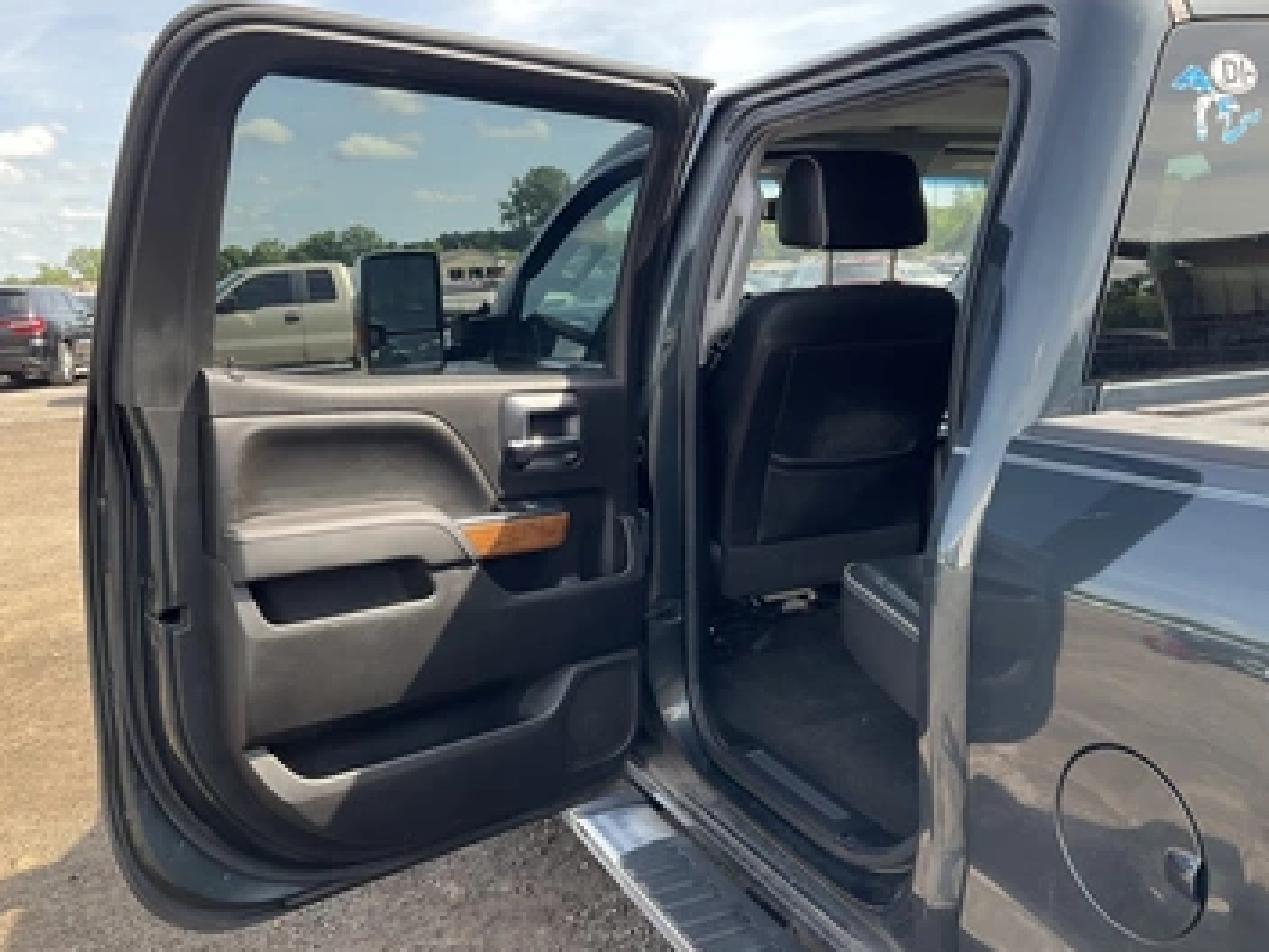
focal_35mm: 33
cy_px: 465
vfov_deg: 42.9
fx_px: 1210
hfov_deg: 55.3
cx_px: 620
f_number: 1.8
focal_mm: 3
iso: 25
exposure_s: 1/257
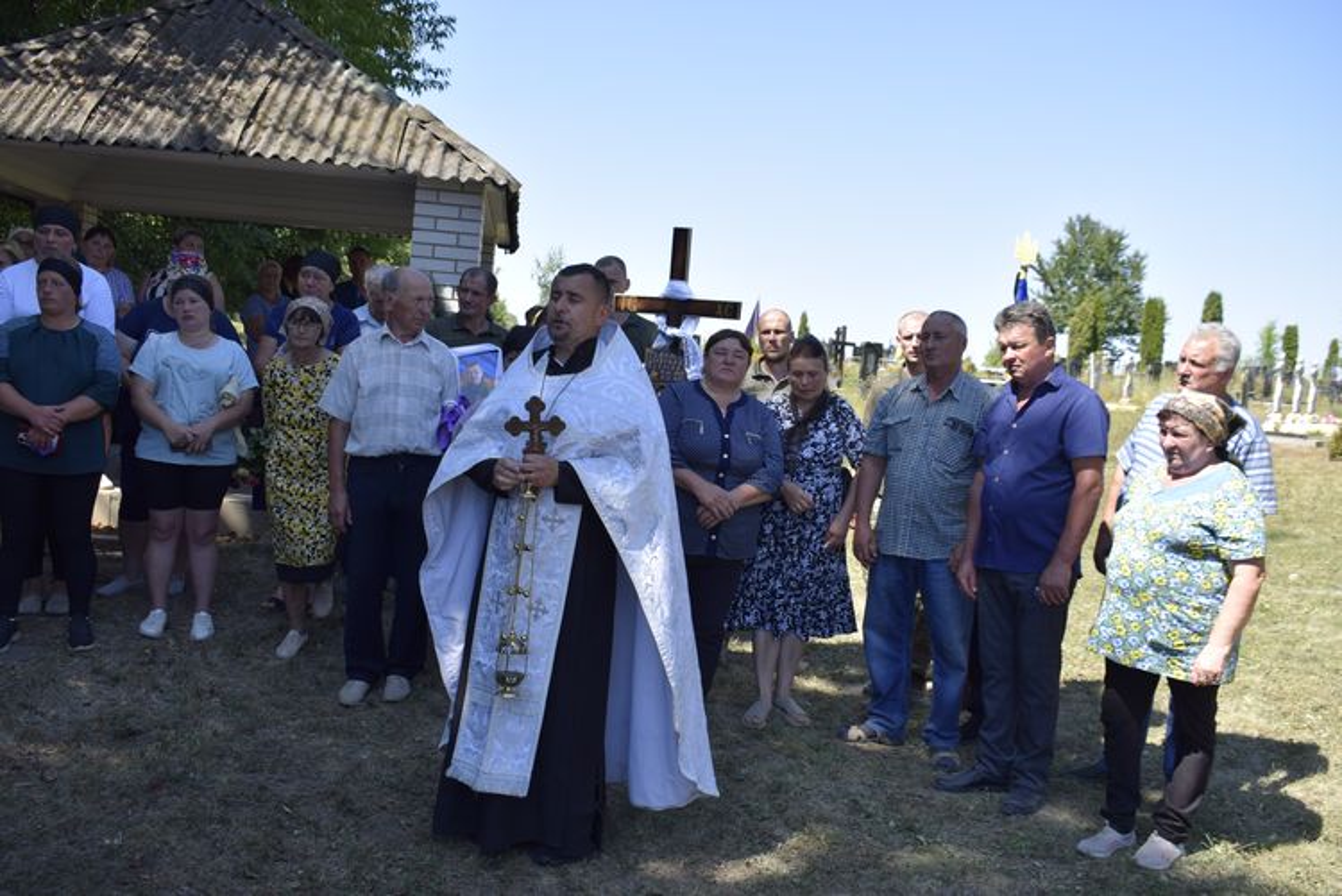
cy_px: 448
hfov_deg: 57.2
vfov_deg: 40.0
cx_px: 671
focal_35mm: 33
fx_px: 1231
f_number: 7.1
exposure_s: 1/200
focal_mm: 22
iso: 100
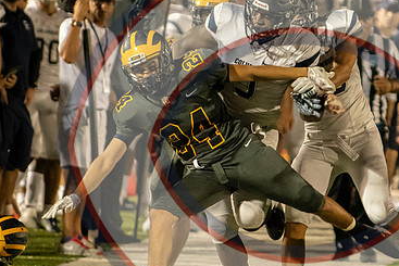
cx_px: 360
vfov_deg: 2.1
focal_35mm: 656
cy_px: 158
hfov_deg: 3.1
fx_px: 7273
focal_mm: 200
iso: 7200
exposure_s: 1/1000
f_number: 2.8
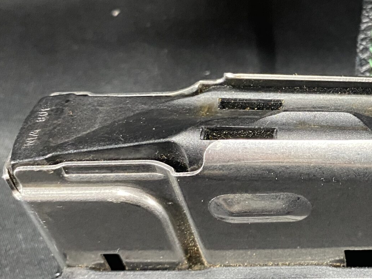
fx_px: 688
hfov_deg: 28.7
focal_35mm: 64
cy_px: 114
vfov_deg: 22.9
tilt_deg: -51.5
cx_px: 357
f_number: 1.8
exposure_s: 1/60
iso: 500
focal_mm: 4.25
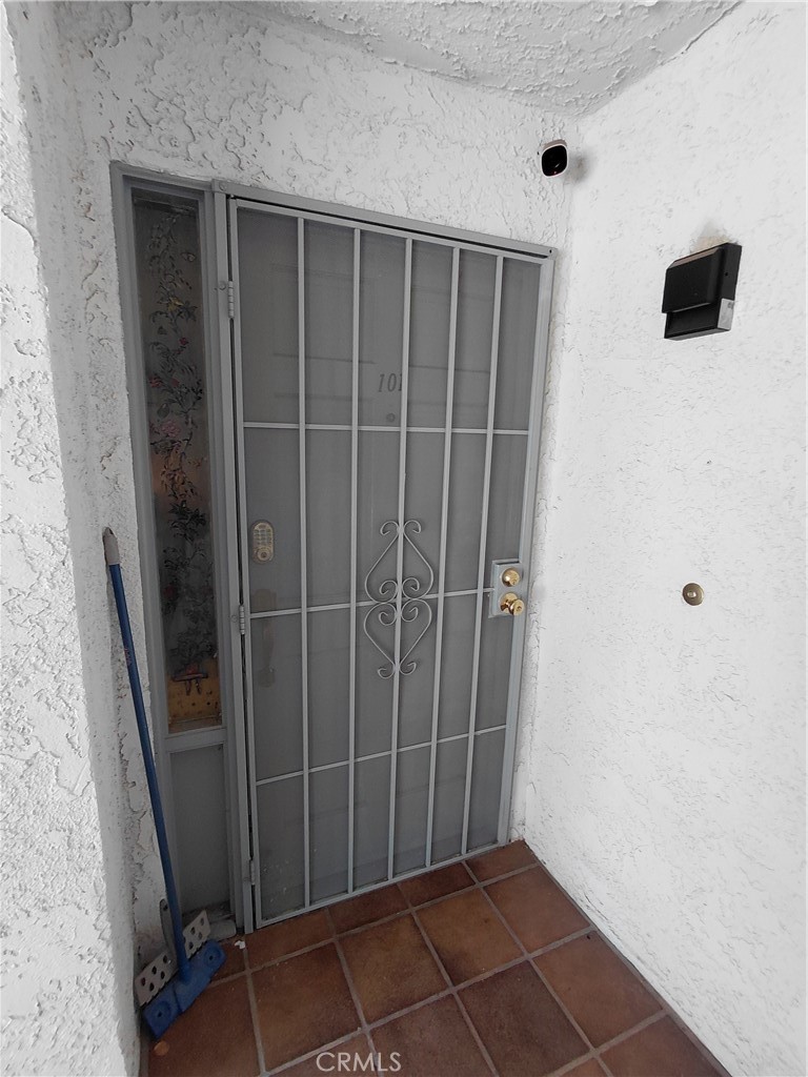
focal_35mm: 16
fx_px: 498
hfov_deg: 78.1
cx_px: 404
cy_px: 538
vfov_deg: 94.5
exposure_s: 1/60
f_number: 2.2
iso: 80
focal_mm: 1.64
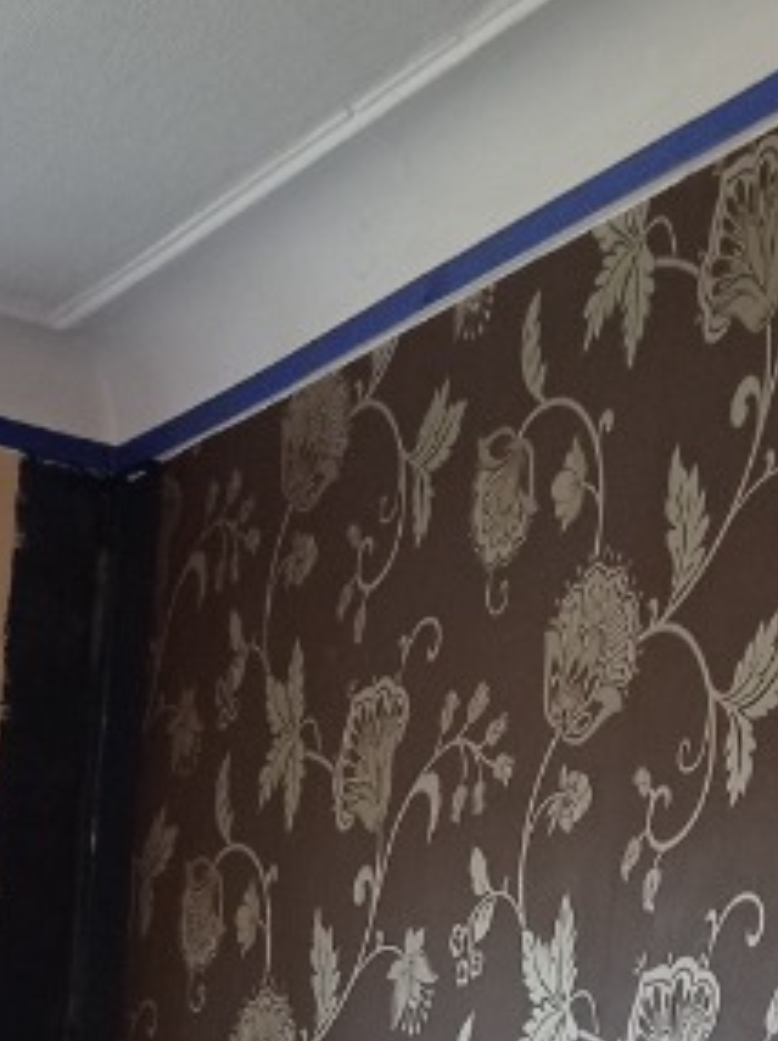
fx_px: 3544
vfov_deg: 15.1
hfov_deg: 12.5
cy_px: 1695
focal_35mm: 118
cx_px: 455
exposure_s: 1/125
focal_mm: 4.74
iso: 100
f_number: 1.79
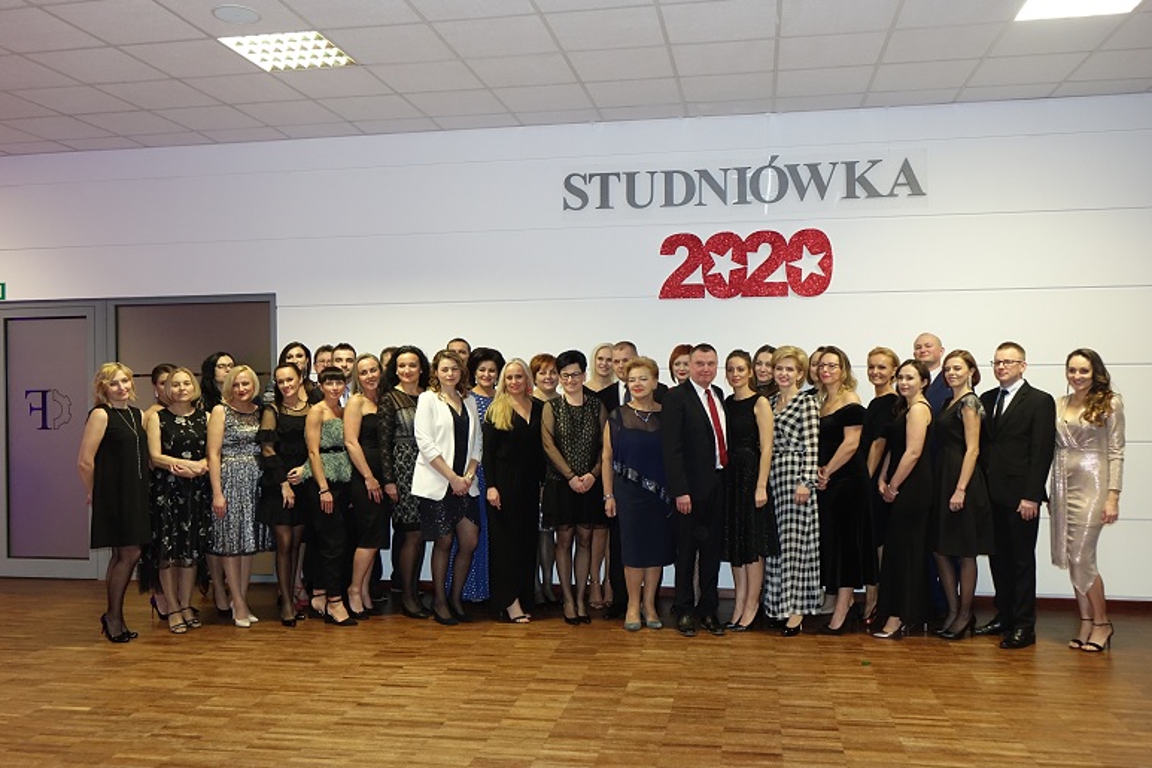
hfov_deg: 61.9
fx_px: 960
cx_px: 592
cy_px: 390
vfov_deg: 43.6
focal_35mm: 30
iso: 640
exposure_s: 1/30
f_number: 2.8
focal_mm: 10.7
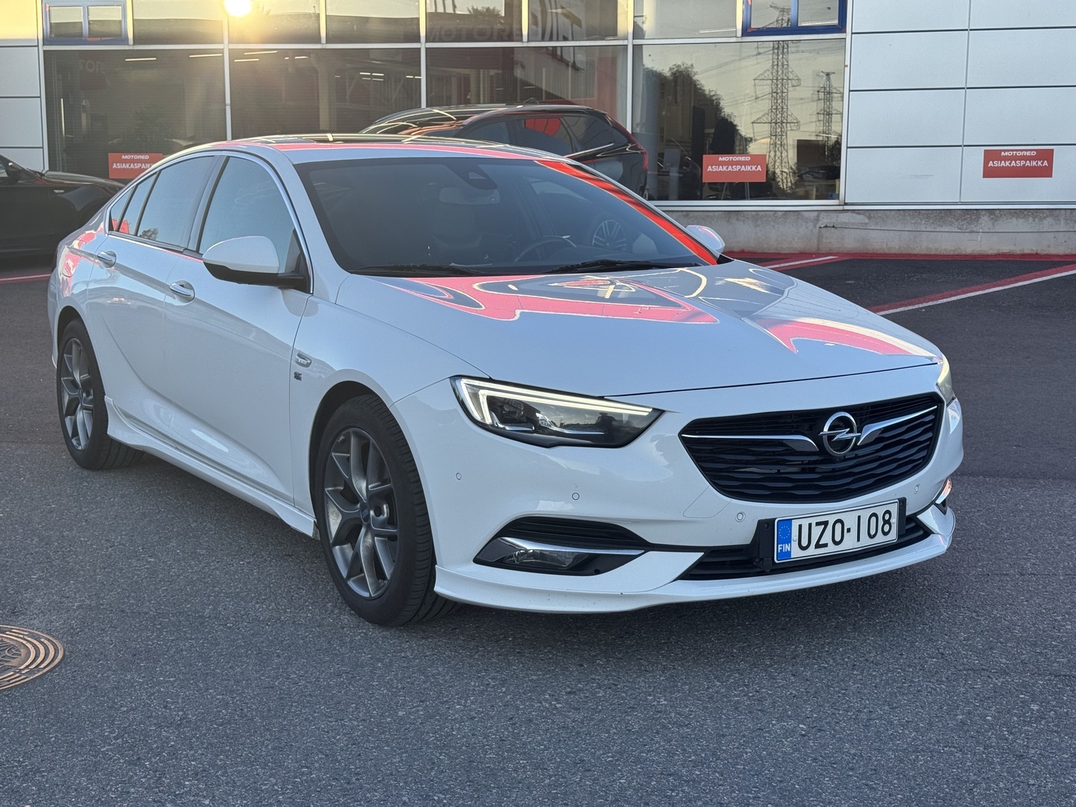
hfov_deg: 39.7
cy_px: 404
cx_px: 538
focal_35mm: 48
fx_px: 1492
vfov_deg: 30.3
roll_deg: +0.8
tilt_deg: -7.4
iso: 64
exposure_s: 1/1059
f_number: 1.78
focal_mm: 6.76
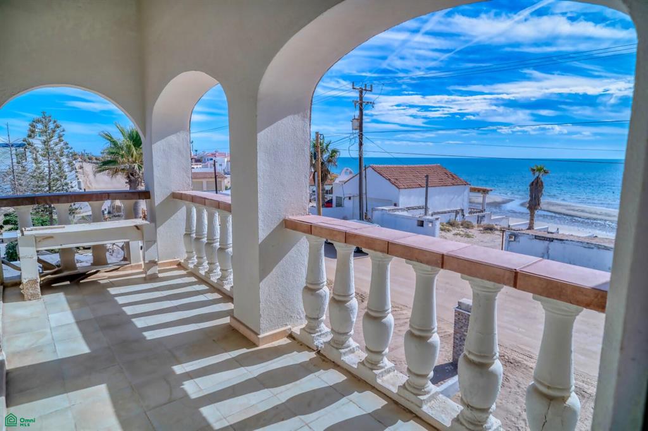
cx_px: 324
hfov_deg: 84.0
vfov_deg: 61.9
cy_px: 216
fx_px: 360
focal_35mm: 20
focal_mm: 20
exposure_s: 1/3200
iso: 125
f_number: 4.5
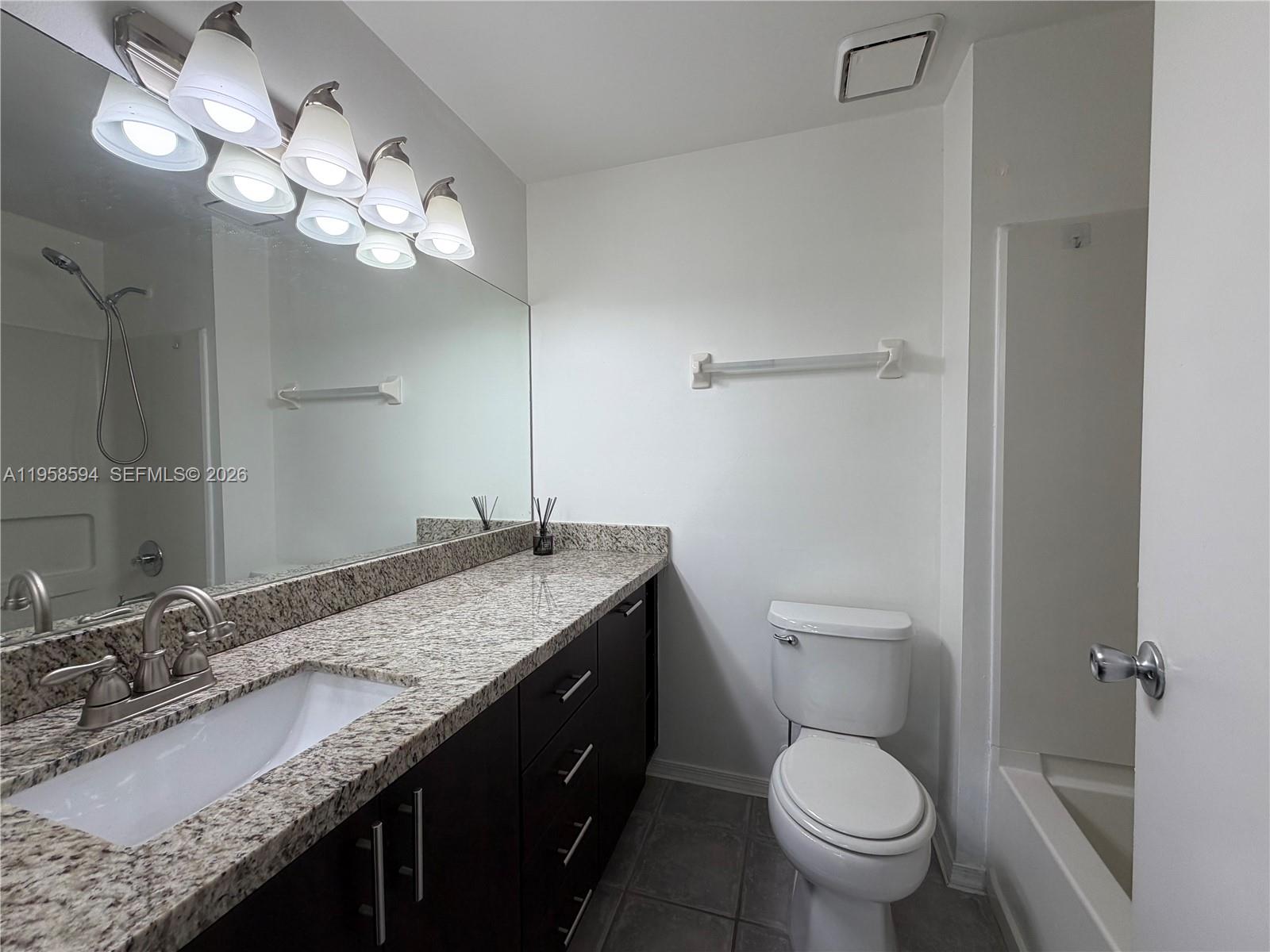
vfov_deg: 85.7
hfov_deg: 102.1
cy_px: 476
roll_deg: +0.2
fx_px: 514
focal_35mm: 14
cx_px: 635
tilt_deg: -1.9
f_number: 2.2
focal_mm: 2.22
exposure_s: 1/124
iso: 50
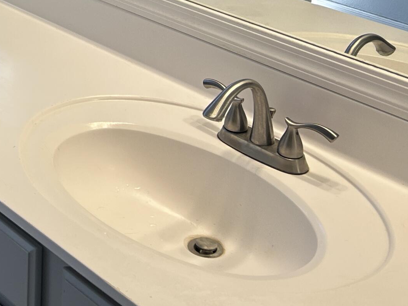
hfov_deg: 23.3
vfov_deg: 18.8
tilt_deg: -13.4
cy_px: -63
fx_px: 872
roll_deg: +2.8
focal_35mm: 74
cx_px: -124
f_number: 1.5
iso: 64
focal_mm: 5.7
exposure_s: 1/120
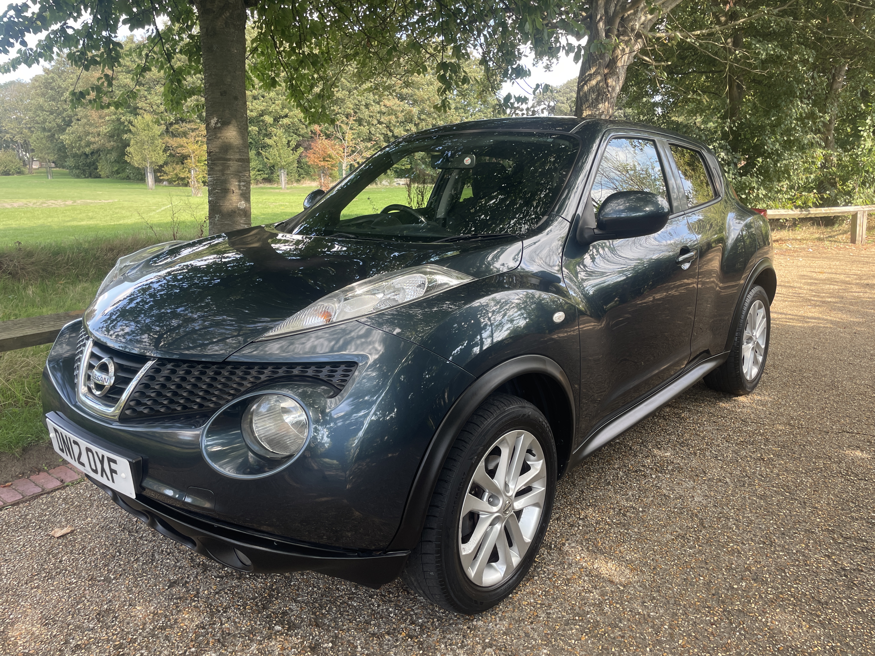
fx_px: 657
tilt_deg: -10.5
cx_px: 438
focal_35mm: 26
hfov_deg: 67.3
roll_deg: +2.5
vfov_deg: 53.1
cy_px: 328
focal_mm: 4.2
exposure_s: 1/164
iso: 32
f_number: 1.6
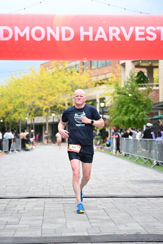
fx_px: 516
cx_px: 82
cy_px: 122
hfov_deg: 18.0
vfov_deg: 26.6
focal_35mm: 76
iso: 800
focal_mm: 76
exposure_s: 1/2000
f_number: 2.8
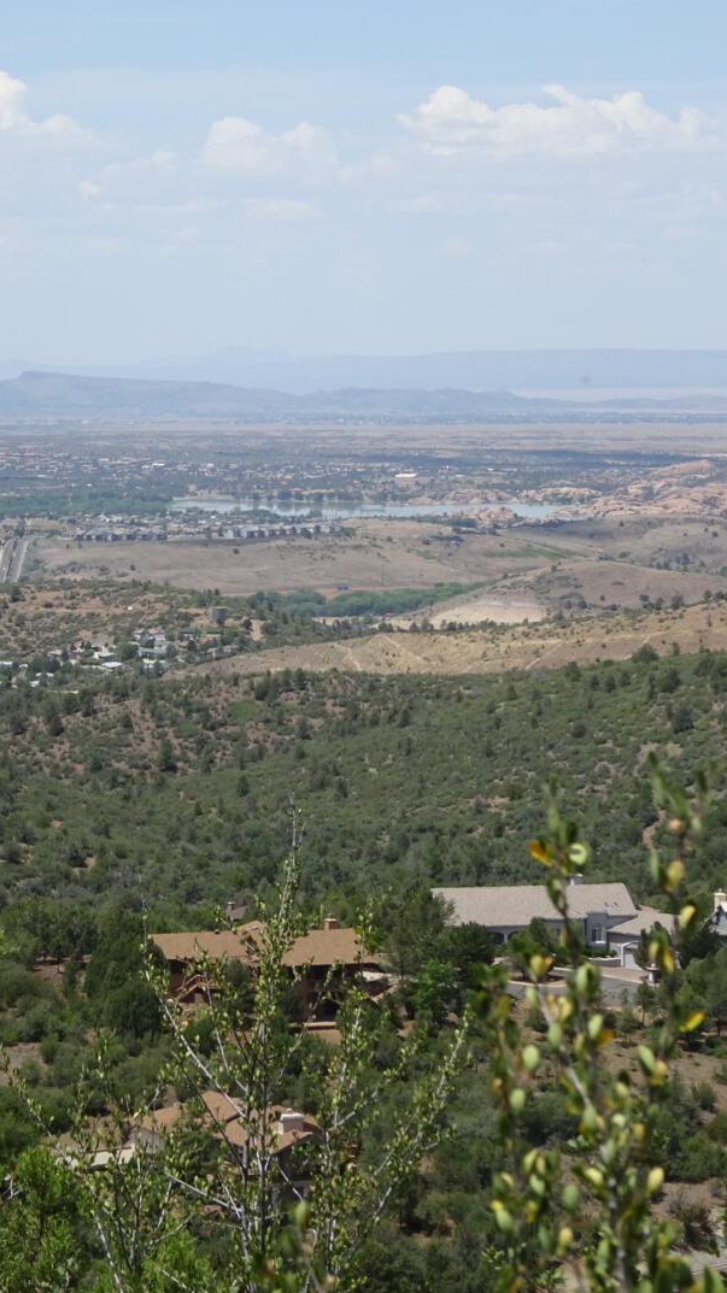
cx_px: 275
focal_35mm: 136
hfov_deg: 8.9
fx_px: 4664
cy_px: 648
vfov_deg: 15.8
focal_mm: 15.92
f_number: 5
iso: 80
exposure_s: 1/500
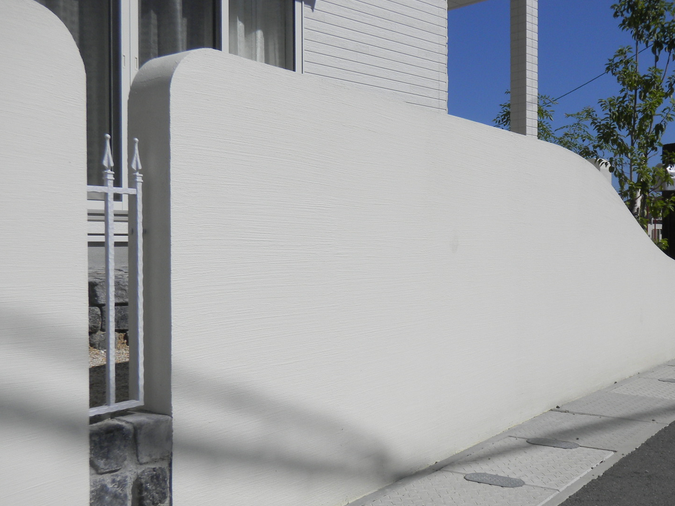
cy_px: 259
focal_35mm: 40
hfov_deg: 46.5
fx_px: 780
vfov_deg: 35.9
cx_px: 405
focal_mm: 5
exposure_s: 1/487
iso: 80
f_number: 7.9
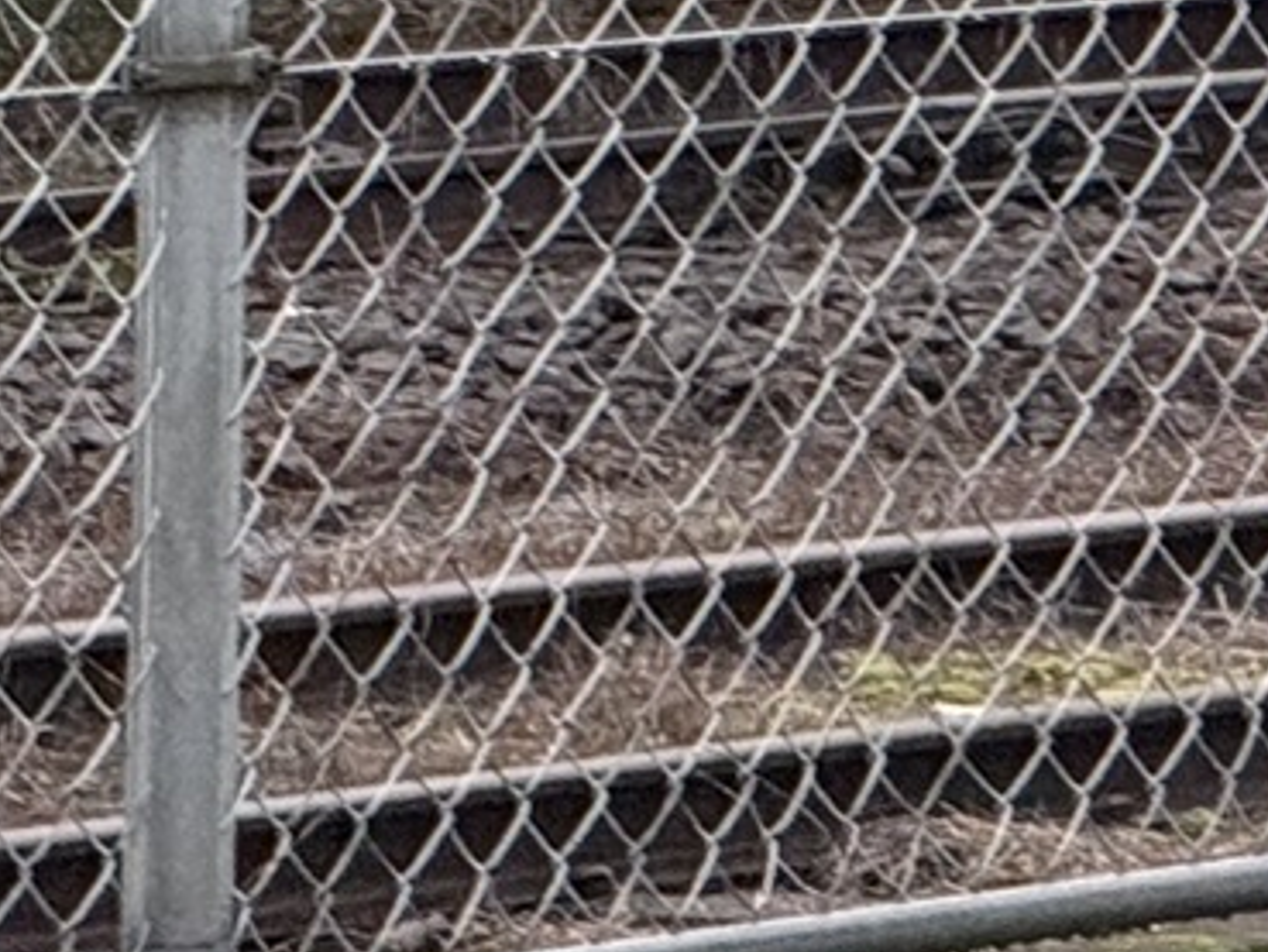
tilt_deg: -0.4
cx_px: 3010
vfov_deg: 2.2
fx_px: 24404
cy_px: -1309
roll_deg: -0.9
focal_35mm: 666
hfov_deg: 2.9
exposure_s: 1/60
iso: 320
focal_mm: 15.66
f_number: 2.8
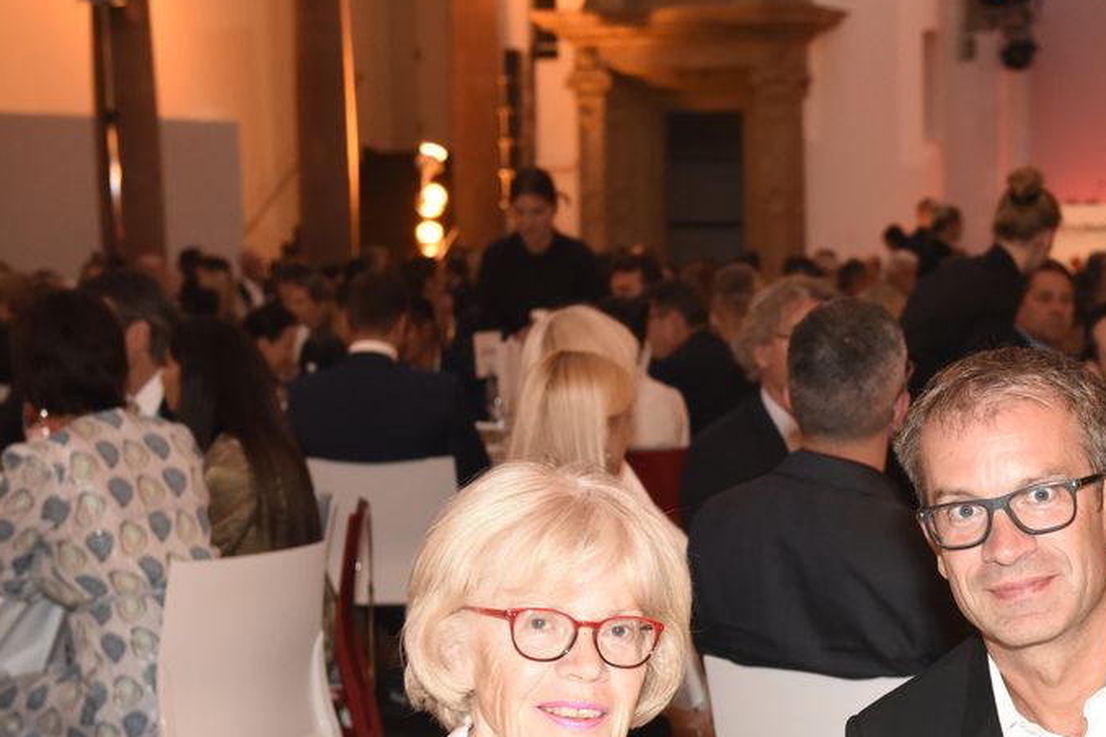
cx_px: 869
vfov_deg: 14.8
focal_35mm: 92
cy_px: 608
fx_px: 2826
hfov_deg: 21.9
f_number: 4.5
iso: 3200
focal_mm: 52
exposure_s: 1/80
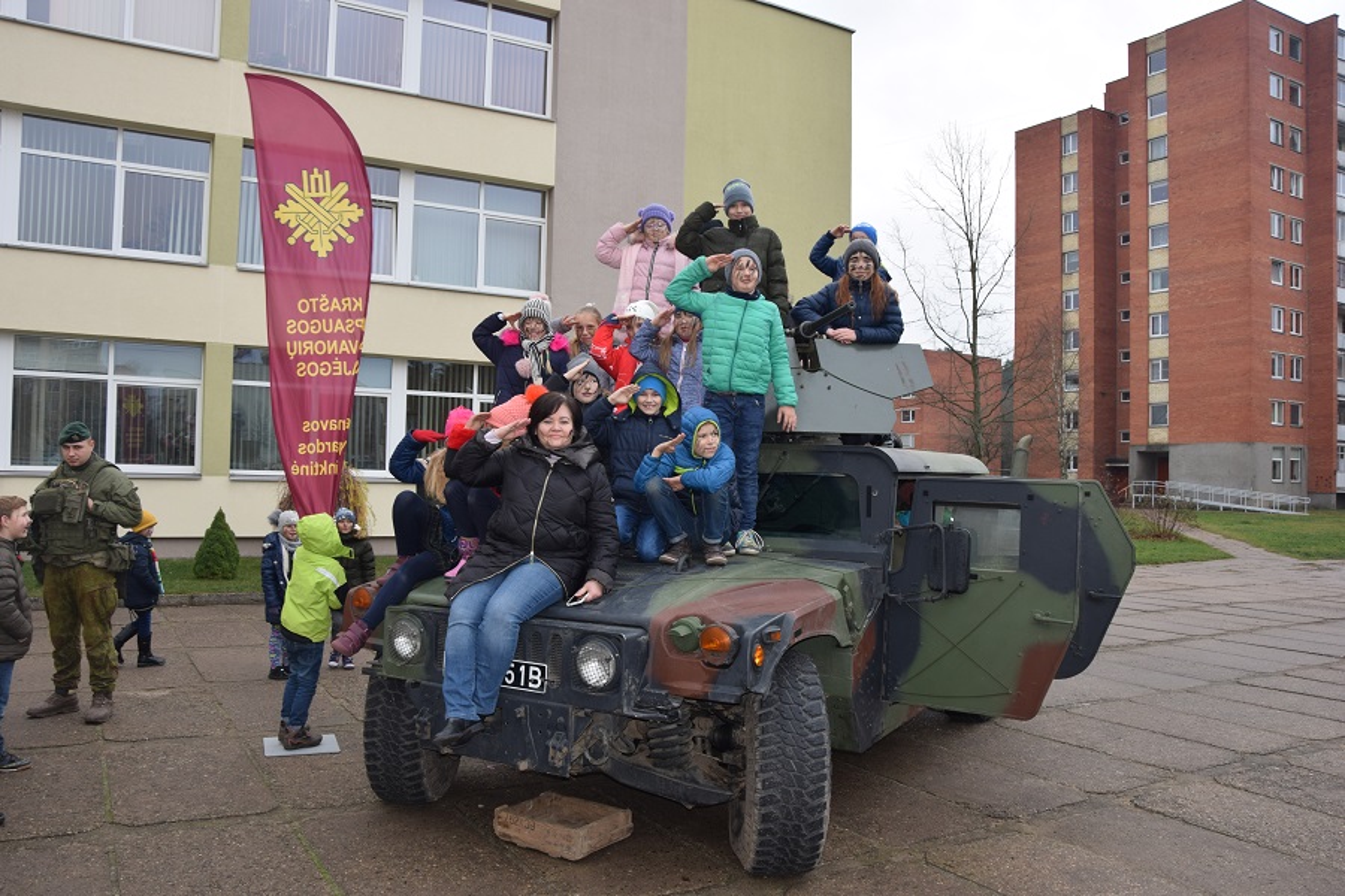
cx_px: 672
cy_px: 448
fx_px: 1009
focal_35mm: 27
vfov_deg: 47.9
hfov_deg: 67.4
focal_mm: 18
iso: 180
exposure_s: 1/125
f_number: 5.6
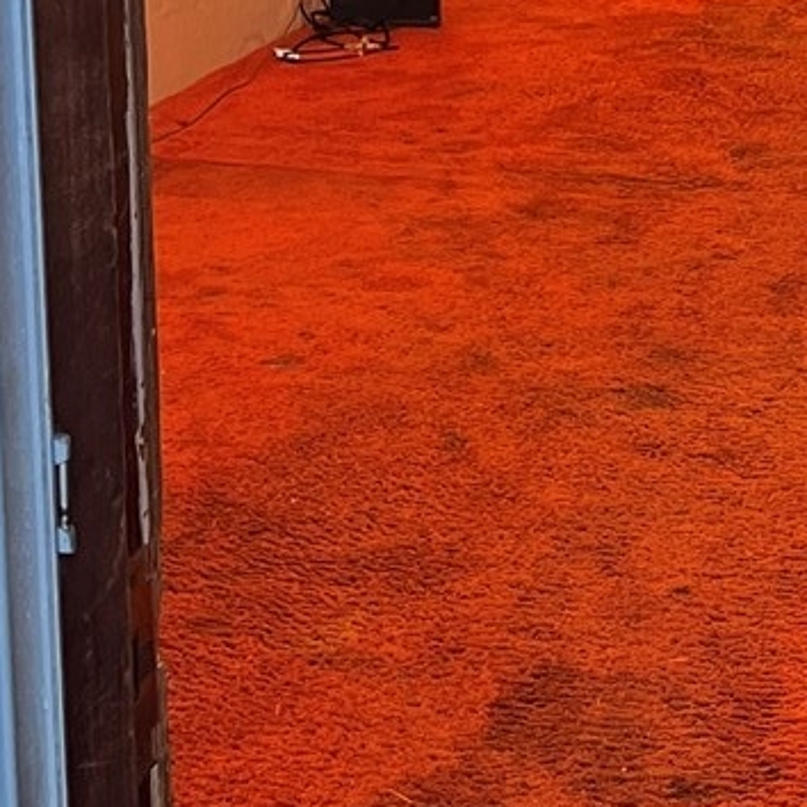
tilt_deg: -12.2
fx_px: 2743
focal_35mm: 104
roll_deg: -0.8
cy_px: 16
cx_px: 889
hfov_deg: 16.2
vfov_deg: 16.4
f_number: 1.5
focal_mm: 5.7
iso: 160
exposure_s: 1/60
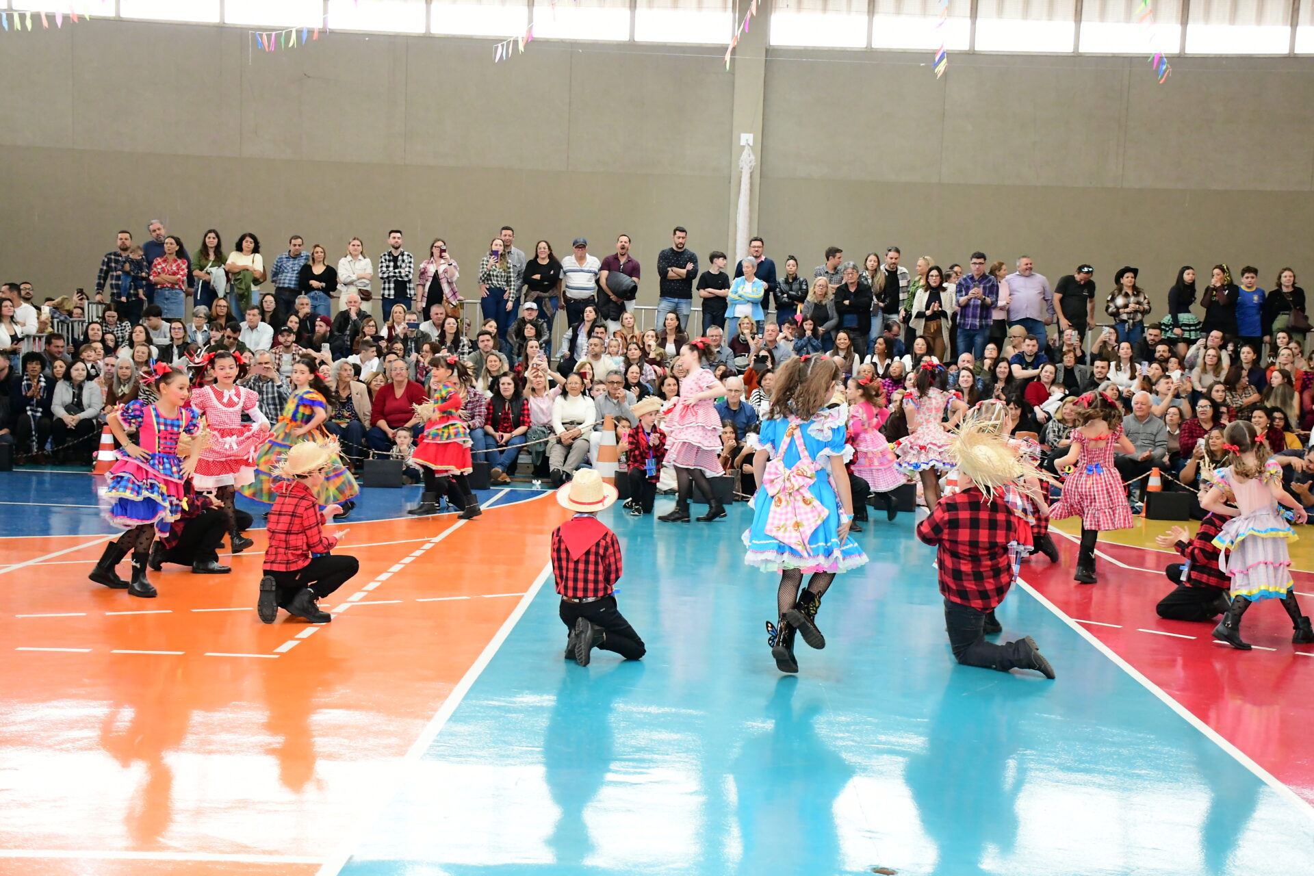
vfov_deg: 28.1
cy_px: 438
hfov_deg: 41.1
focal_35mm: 48
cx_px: 657
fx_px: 1752
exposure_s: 1/200
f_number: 5
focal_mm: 32
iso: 4000
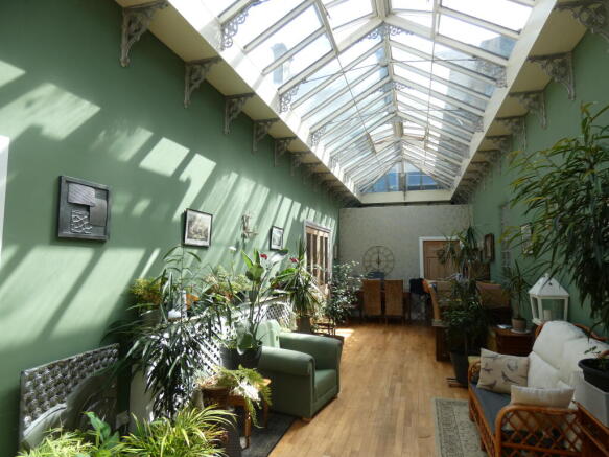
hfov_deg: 81.8
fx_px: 352
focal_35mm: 20
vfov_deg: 66.0
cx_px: 304
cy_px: 228
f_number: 2.8
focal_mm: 3.6
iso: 80
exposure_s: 1/250
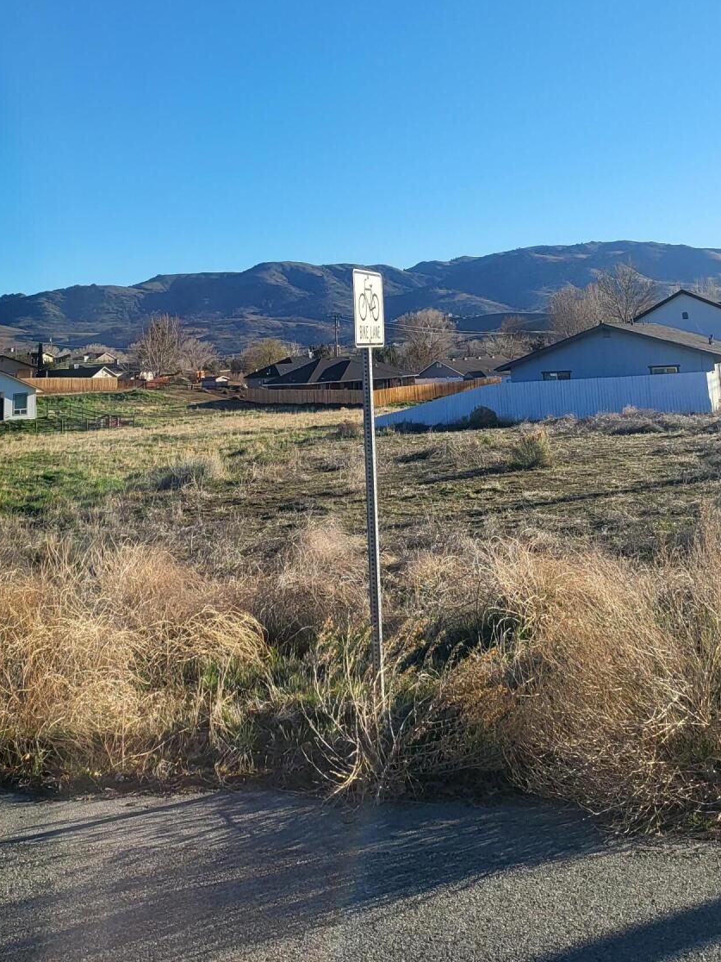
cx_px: 431
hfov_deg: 33.5
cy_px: 114
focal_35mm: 43
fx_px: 1194
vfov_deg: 40.8
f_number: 1.8
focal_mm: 5
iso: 40
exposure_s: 1/1941
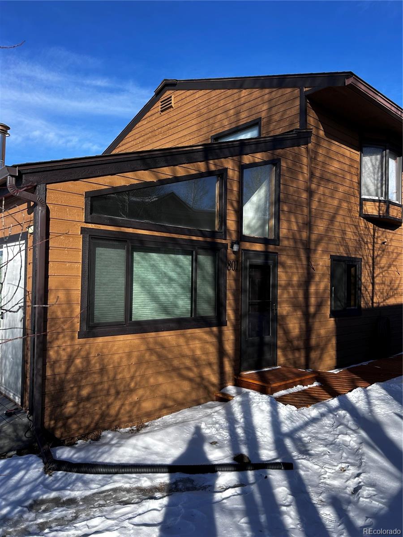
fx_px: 404
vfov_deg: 67.3
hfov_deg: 53.1
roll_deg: -1.8
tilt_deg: +2.6
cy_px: 268
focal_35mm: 26
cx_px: 202
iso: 50
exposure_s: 1/2513
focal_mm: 5.7
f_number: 1.5
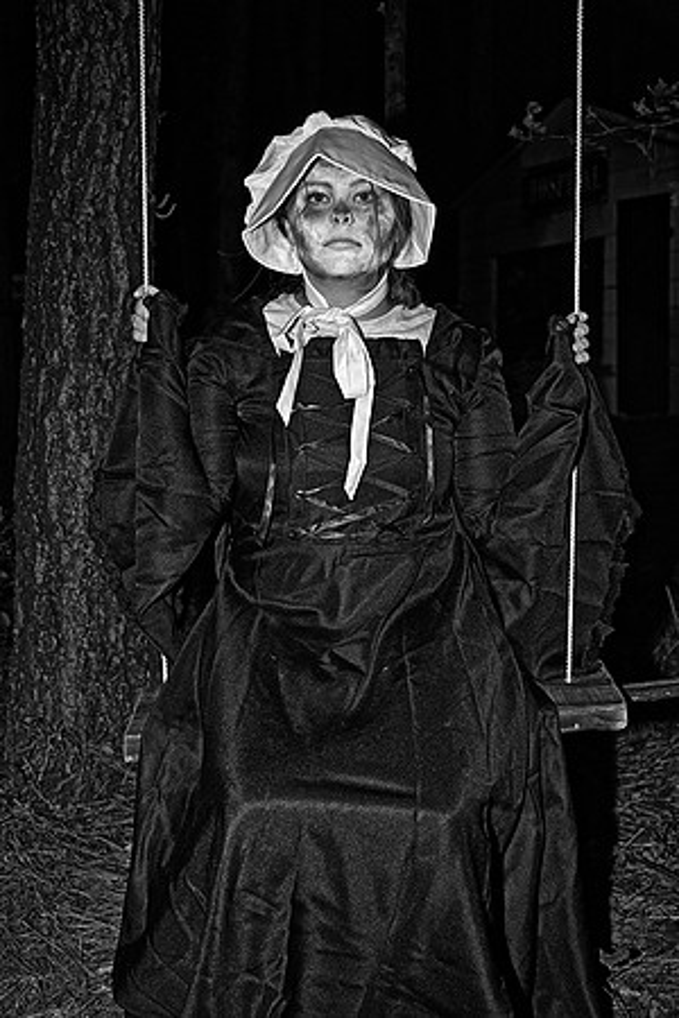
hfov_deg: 29.2
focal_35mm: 46
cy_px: 509
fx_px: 1301
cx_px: 340
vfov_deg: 42.7
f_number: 5.6
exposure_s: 1/60
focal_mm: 46
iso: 400
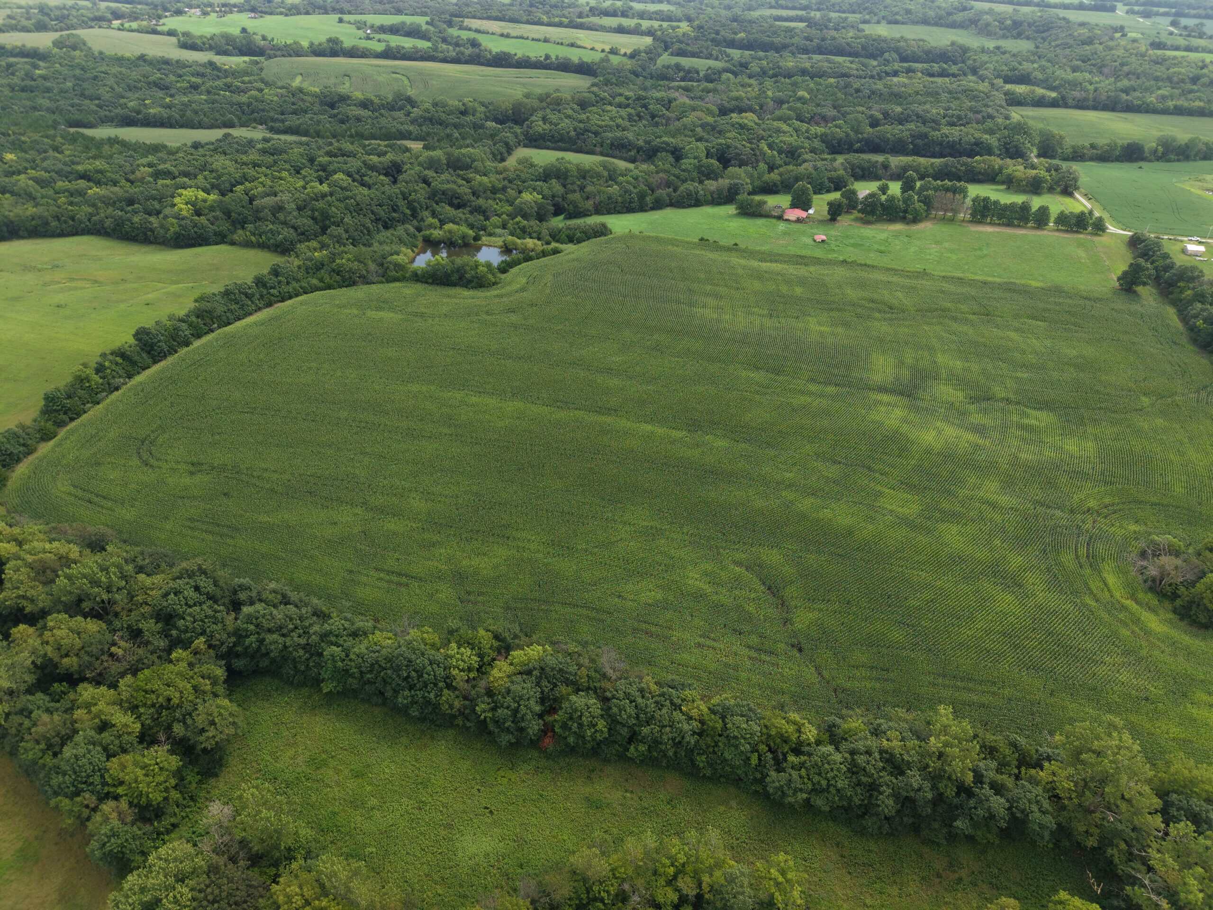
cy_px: 455
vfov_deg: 56.8
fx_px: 841
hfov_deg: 71.6
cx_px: 606
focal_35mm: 24
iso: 100
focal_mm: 8.67
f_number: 1.8
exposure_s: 1/120
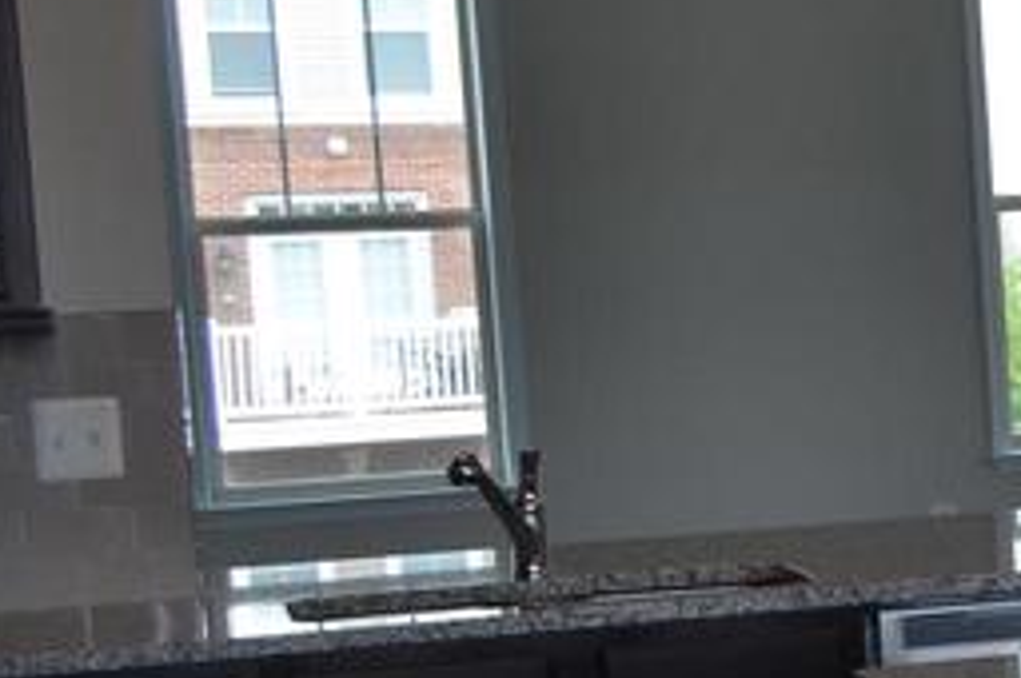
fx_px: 3059
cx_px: 2014
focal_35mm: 108
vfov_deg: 12.6
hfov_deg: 15.4
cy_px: 459
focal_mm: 18
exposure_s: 1/125
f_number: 5.6
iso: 280
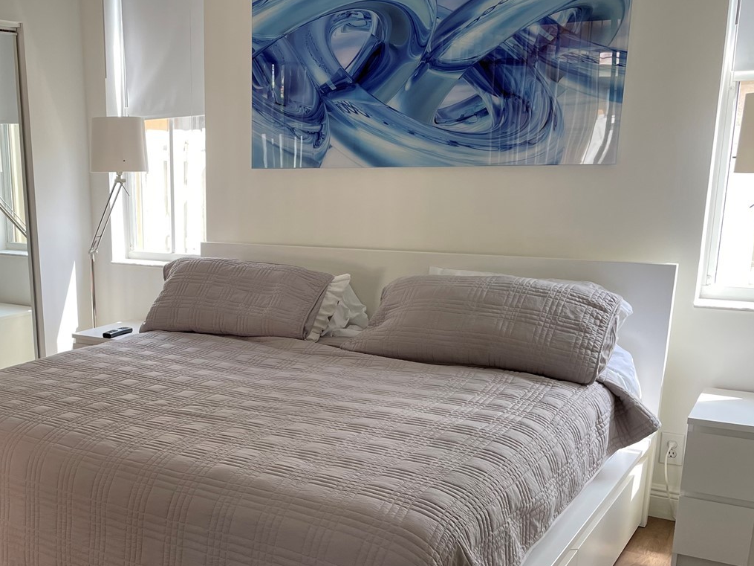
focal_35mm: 41
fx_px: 893
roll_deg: +2.4
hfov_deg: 44.1
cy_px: 396
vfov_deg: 34.7
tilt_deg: -15.9
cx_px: 177
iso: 64
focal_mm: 4.2
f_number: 1.6
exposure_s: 1/121
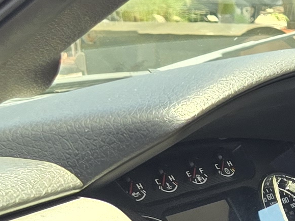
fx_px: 1355
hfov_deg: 9.3
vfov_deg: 9.0
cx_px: 936
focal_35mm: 159
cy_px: 377
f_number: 1.7
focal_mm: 6.3
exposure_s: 1/180
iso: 32
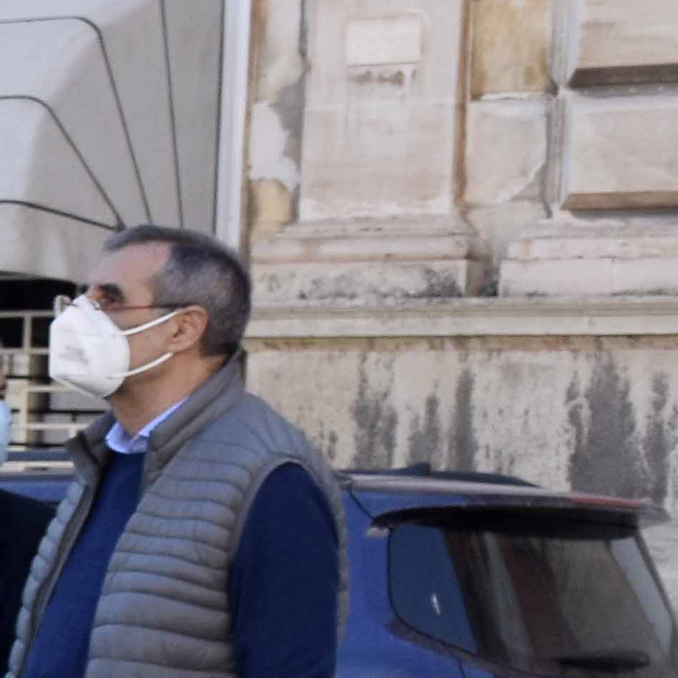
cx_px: -1391
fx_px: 4277
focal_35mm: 193
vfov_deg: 9.0
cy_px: 626
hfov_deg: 7.8
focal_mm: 24
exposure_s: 1/200
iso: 400
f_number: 9
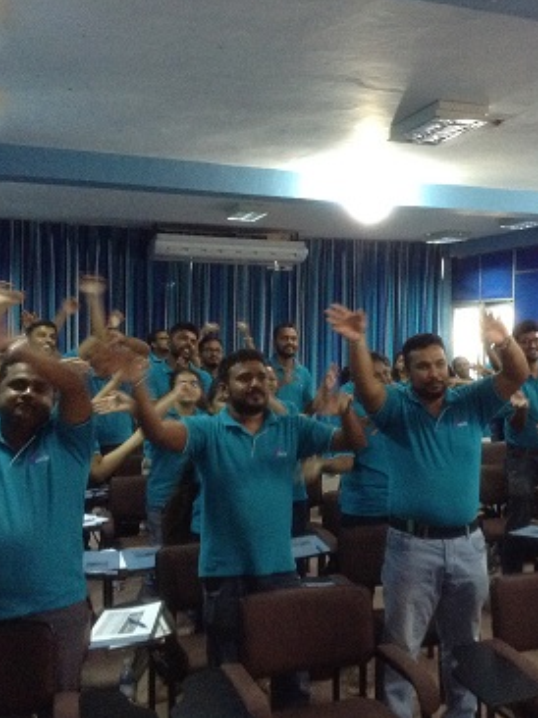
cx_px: 397
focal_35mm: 45
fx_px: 934
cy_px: 358
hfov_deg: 31.6
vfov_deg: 42.1
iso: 320
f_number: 2.4
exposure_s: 1/15
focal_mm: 3.3
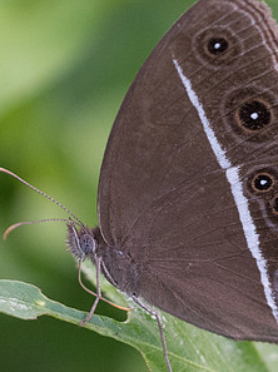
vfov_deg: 1.9
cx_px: 169
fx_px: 11418
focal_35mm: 1064
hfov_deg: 1.4
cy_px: 149
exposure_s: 1/500
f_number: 4.5
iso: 800
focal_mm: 150
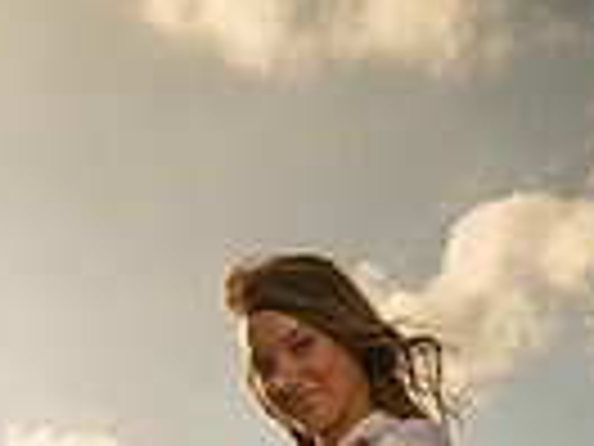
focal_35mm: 82
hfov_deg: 23.7
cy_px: 1000
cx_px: 180
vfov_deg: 13.9
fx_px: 1407
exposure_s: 1/160
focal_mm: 25
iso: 200
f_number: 4.5
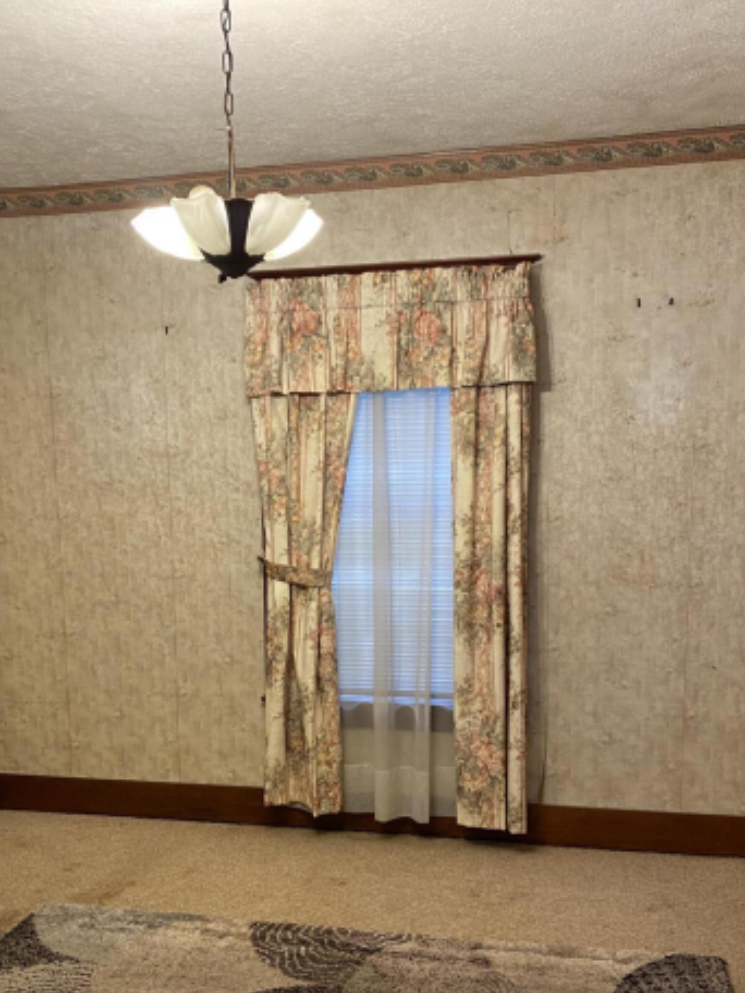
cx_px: 305
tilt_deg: -8.6
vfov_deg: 48.1
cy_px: 665
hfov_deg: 37.6
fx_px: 1090
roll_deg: +0.6
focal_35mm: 38
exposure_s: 1/60
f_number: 1.8
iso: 200
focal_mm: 4.25
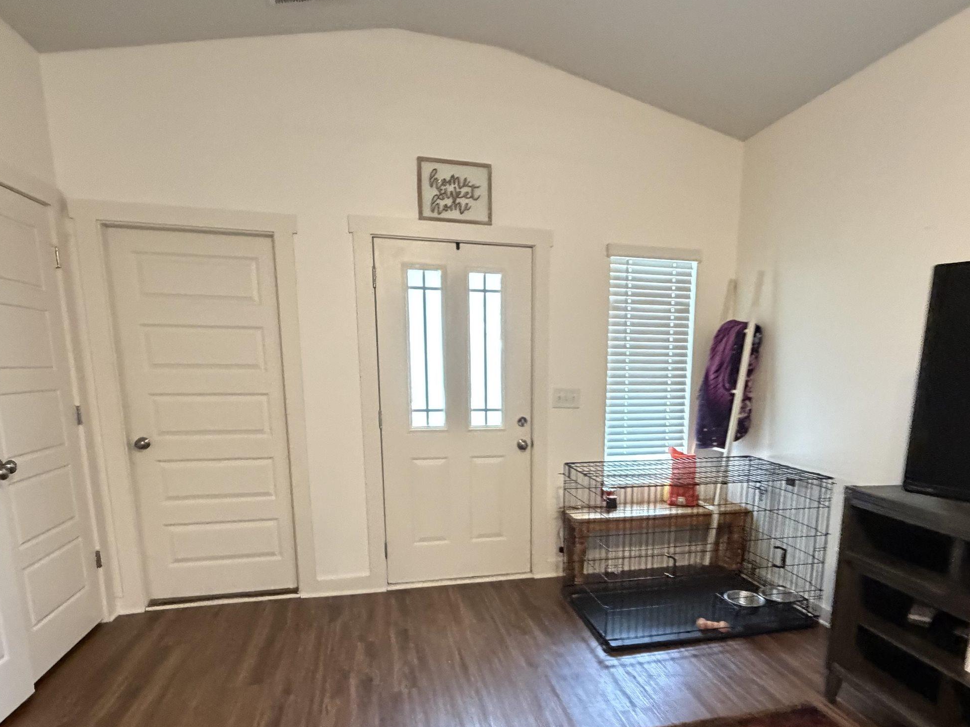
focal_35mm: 22
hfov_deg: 75.9
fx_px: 616
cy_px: 485
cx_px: 557
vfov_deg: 59.7
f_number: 2.2
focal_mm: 2.22
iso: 640
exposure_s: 1/60
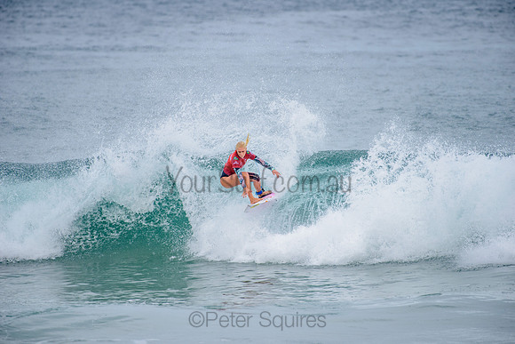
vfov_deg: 2.8
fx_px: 7154
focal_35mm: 500
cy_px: 172
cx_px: 258
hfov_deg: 4.1
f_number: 5.6
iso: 360
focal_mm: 500
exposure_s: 1/2000
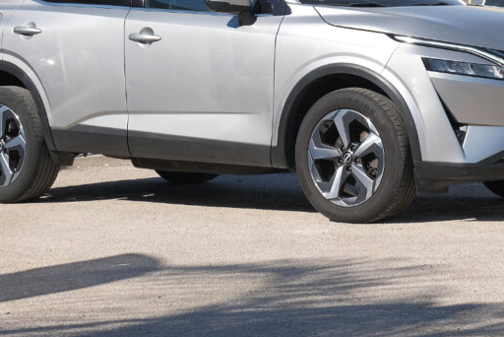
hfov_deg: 15.1
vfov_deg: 10.1
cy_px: 54
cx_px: 288
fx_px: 1905
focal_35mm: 136
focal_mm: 45
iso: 160
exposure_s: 1/200
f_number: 9
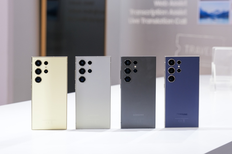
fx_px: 535
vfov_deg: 16.5
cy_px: 77
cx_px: 116
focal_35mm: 83
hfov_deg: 24.5
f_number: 5.6
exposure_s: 1/20
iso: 160
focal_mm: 55
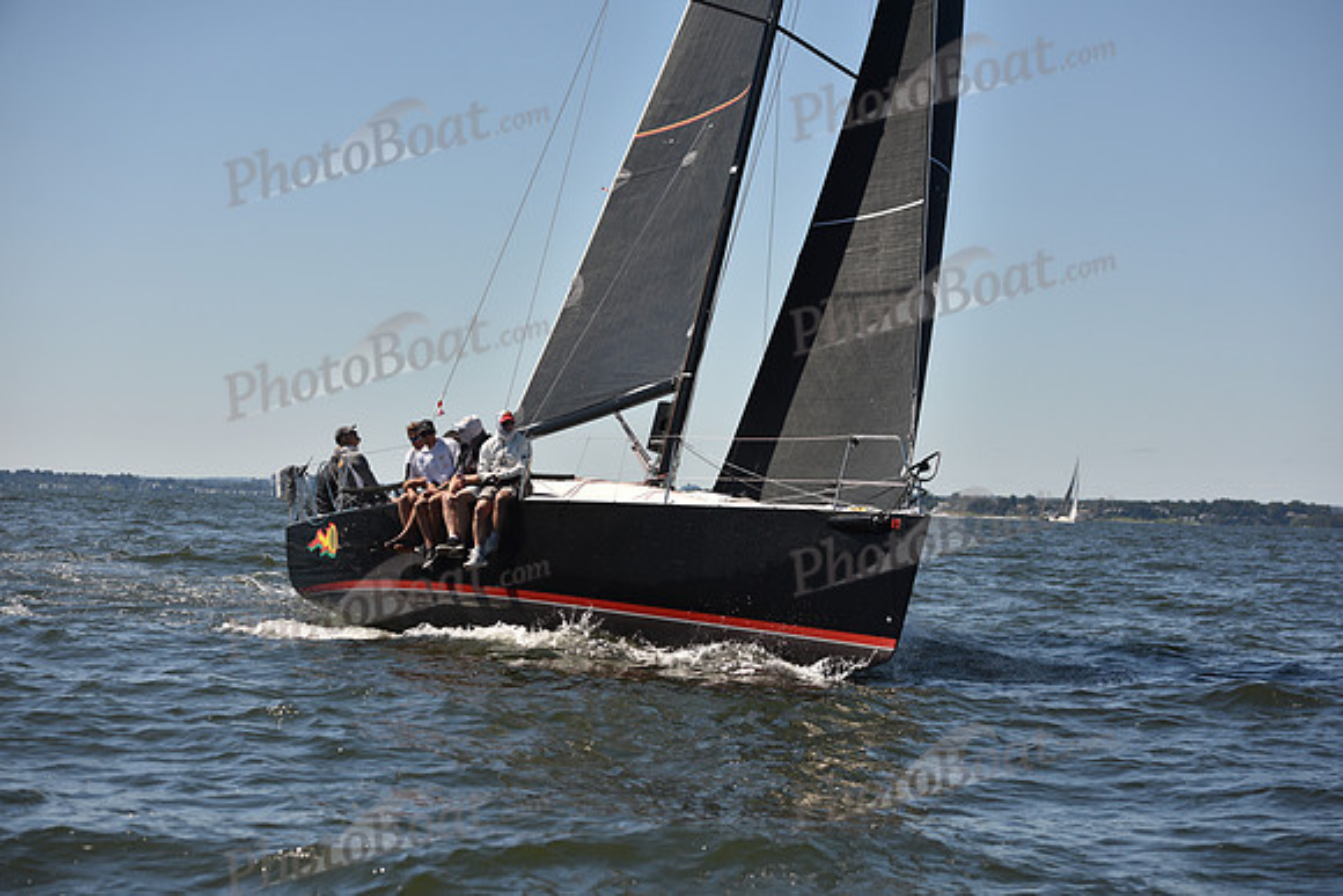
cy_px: 448
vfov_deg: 18.2
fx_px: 2798
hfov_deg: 27.0
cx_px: 672
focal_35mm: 75
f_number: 4.5
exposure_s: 1/1600
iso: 250
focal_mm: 75
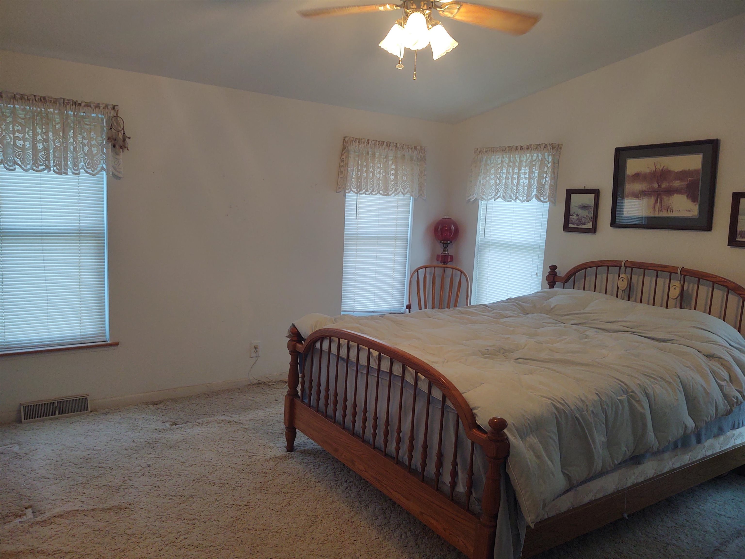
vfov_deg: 51.4
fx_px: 581
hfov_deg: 65.3
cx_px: 372
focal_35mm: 27
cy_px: 280
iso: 109
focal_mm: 4.75
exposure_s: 1/60
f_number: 1.7
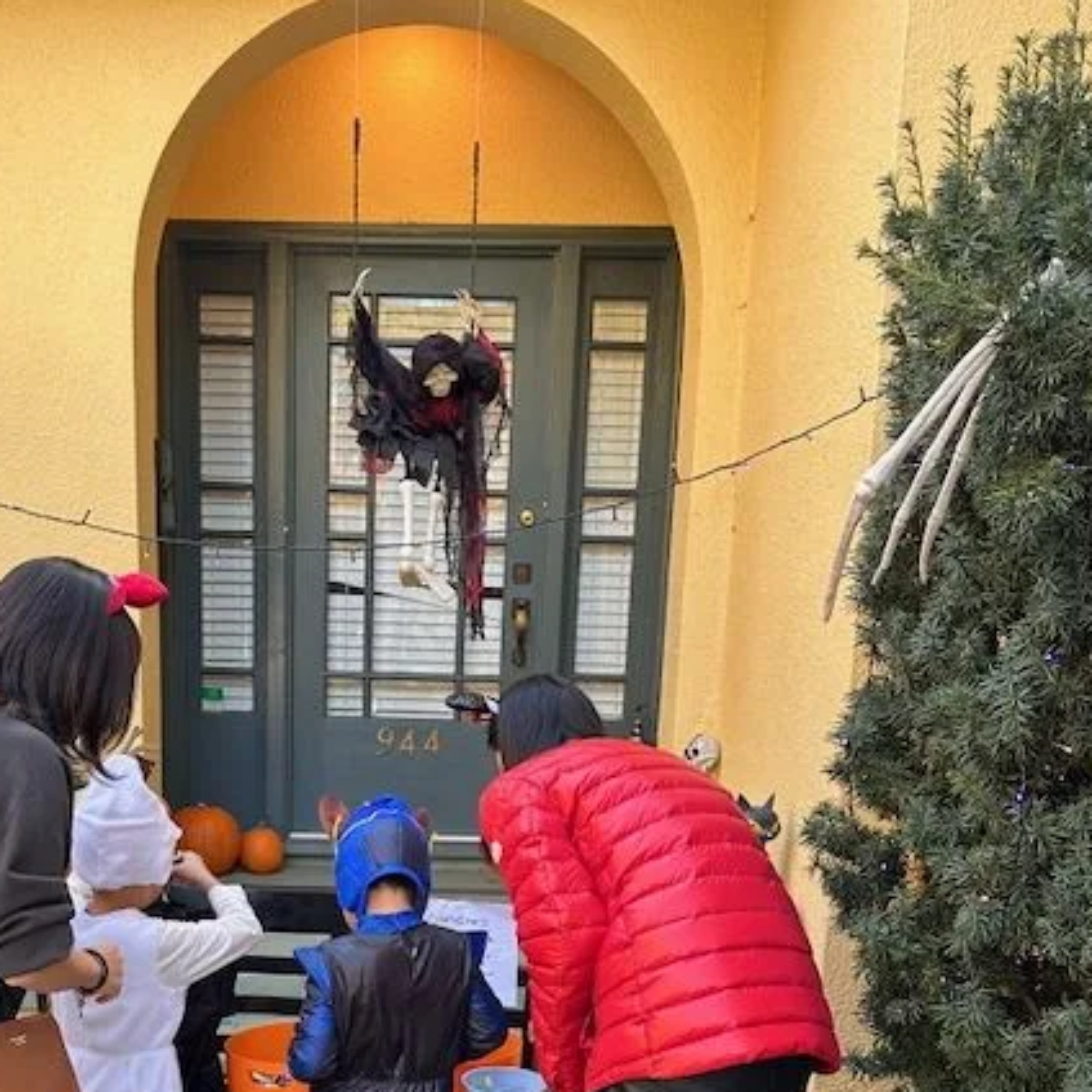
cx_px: 407
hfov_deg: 41.5
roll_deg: -1.5
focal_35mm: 40
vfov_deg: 40.1
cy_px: 883
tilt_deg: -11.2
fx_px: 1428
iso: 100
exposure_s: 1/121
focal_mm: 6.86
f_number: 1.78
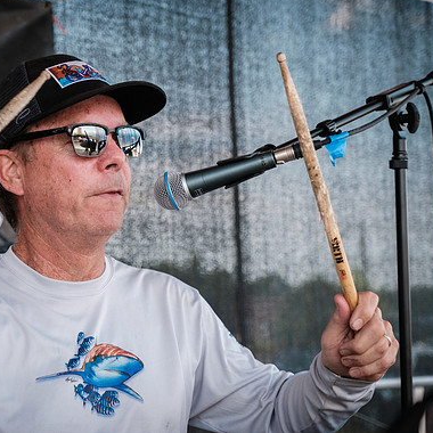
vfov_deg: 24.0
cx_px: 156
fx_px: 1019
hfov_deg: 23.9
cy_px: 214
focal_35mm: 72
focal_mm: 35.3
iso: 400
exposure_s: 1/2000
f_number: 2.8
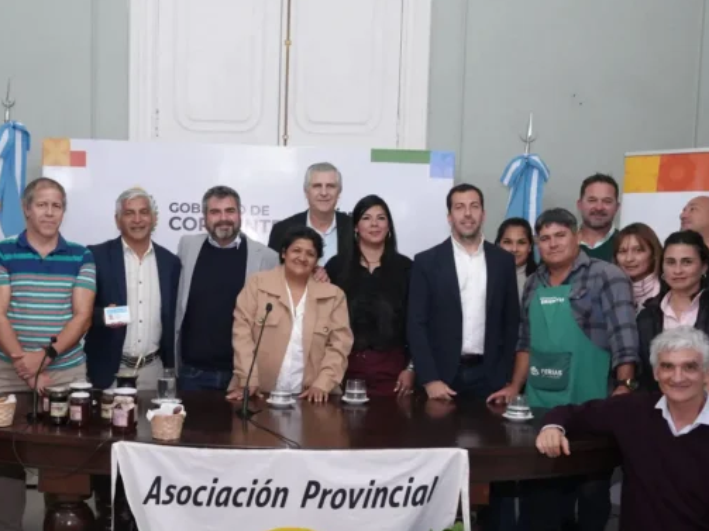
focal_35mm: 45
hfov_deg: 41.8
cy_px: 342
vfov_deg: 32.0
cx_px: 264
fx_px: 921
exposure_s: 1/80
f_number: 4
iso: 2000
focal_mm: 23
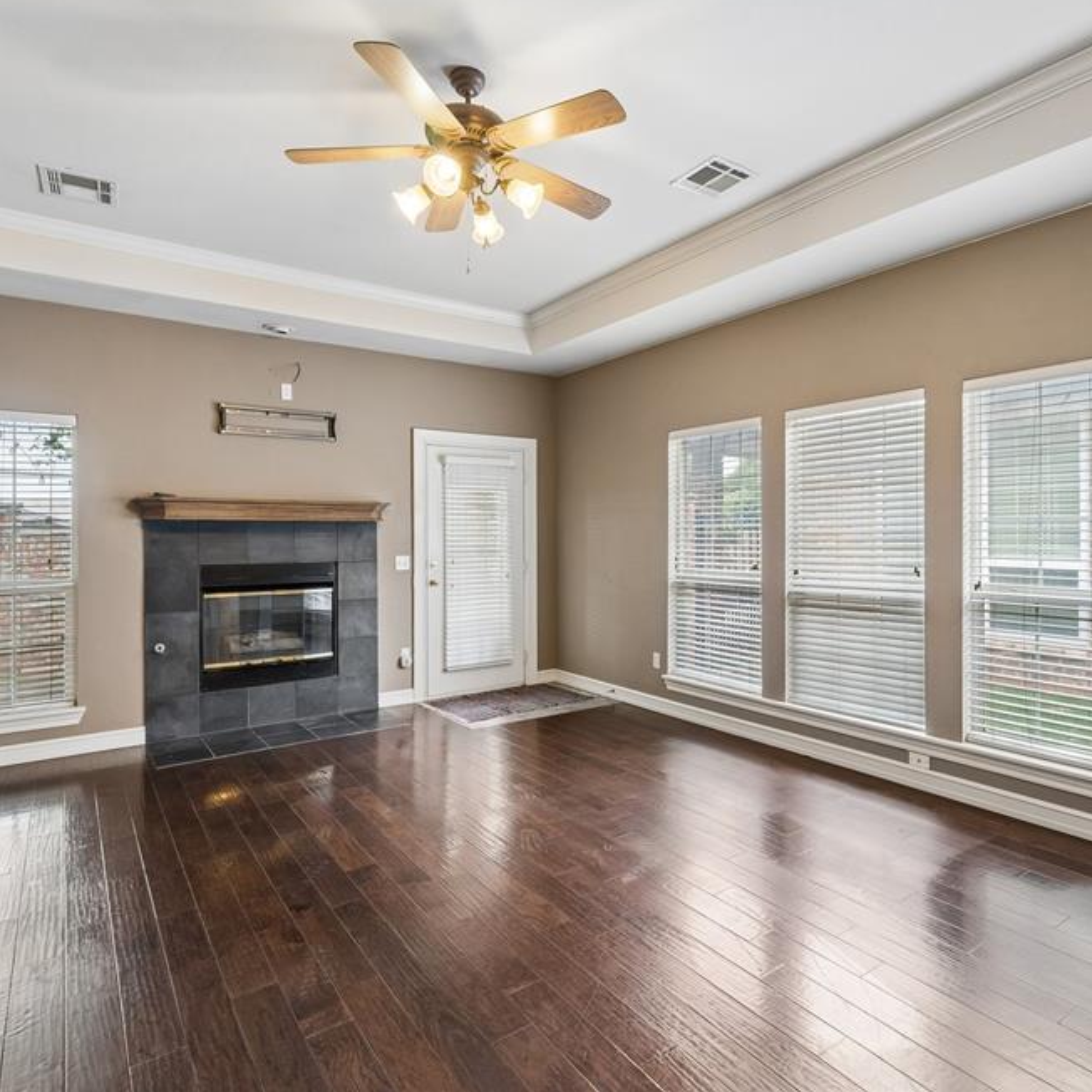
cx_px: 587
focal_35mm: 20
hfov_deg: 74.7
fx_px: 714
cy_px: 524
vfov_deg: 74.8
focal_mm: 10
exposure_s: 1/50
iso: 250
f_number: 7.1
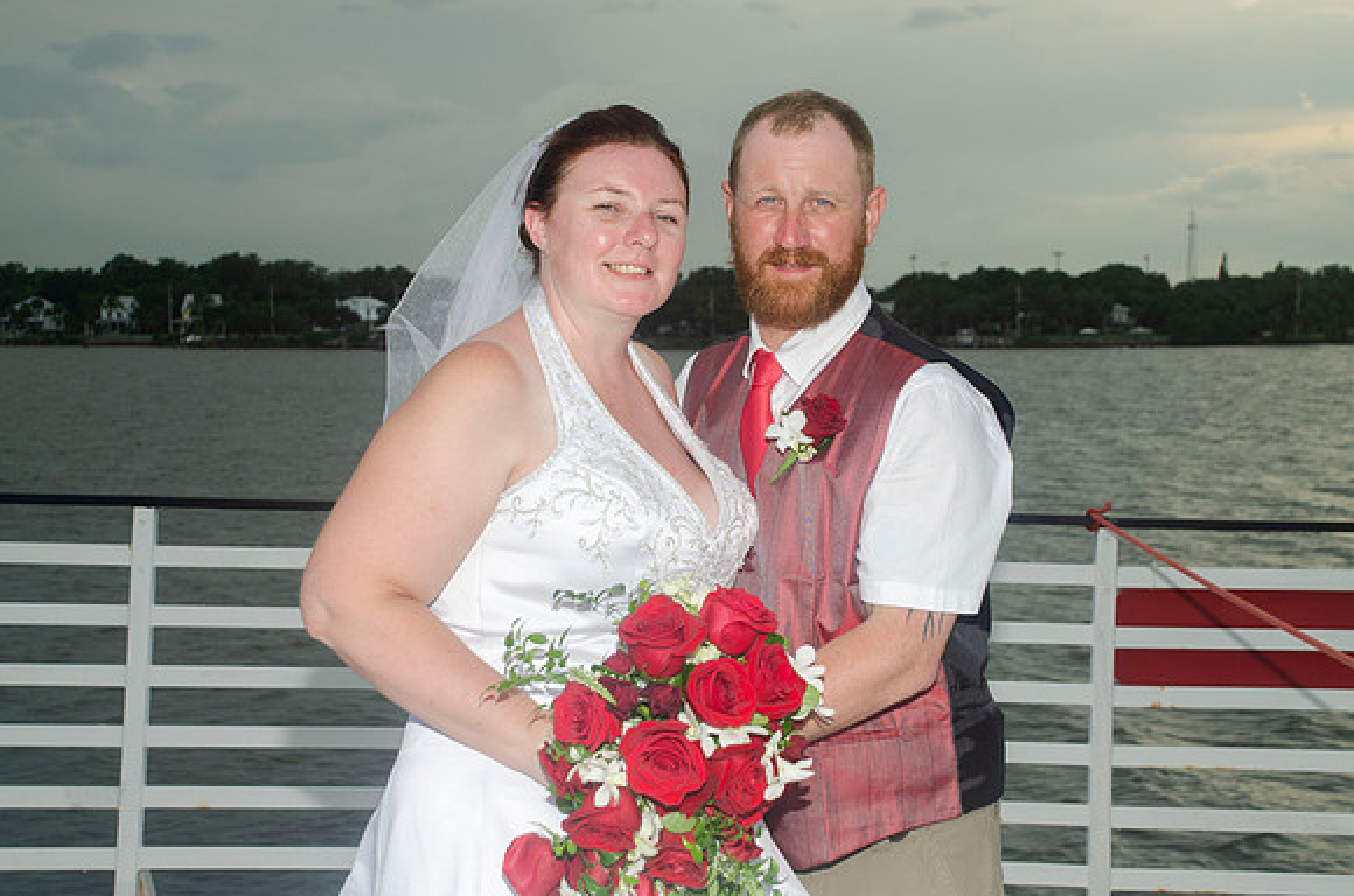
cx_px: 677
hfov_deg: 32.3
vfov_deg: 21.7
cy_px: 448
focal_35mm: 62
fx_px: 2340
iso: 100
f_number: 7.1
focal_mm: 40
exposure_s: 1/250
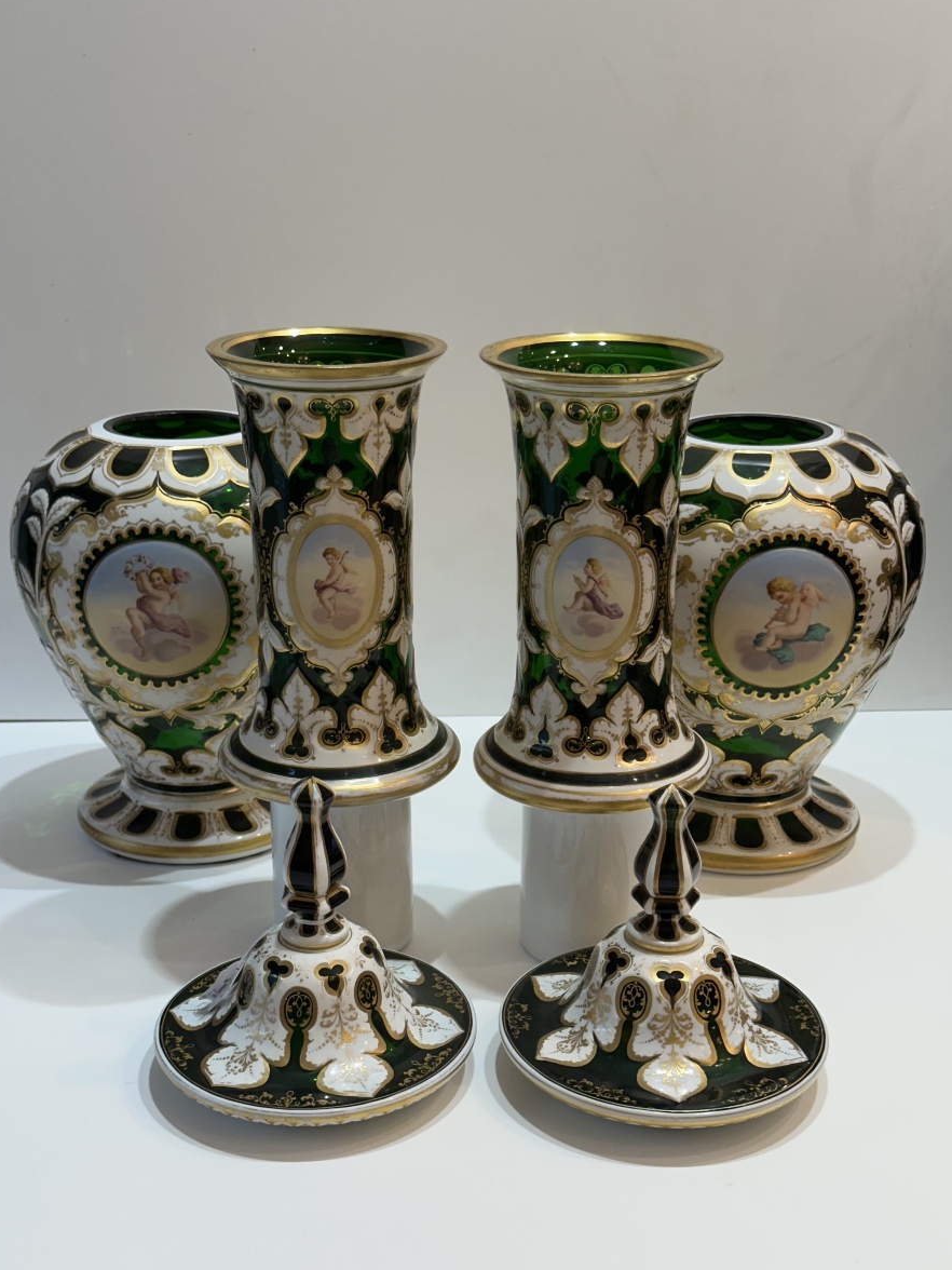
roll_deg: -0.7
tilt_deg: -19.4
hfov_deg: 29.7
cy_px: 641
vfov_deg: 38.9
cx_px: 475
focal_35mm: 49
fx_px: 1797
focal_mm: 6.86
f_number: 1.78
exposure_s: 1/100
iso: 80
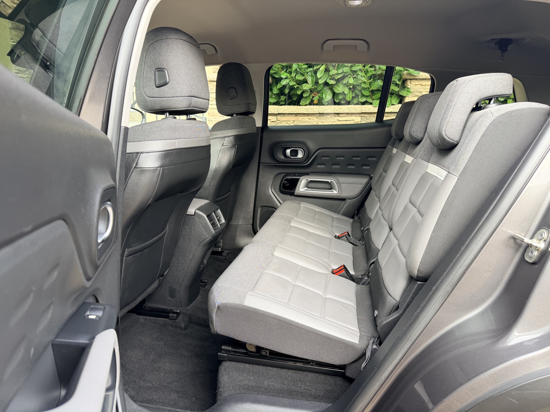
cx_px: 275
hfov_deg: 71.6
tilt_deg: -11.9
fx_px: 381
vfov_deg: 56.8
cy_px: 206
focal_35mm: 24
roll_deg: -0.6
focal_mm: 6.76
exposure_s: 1/121
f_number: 1.78
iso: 100
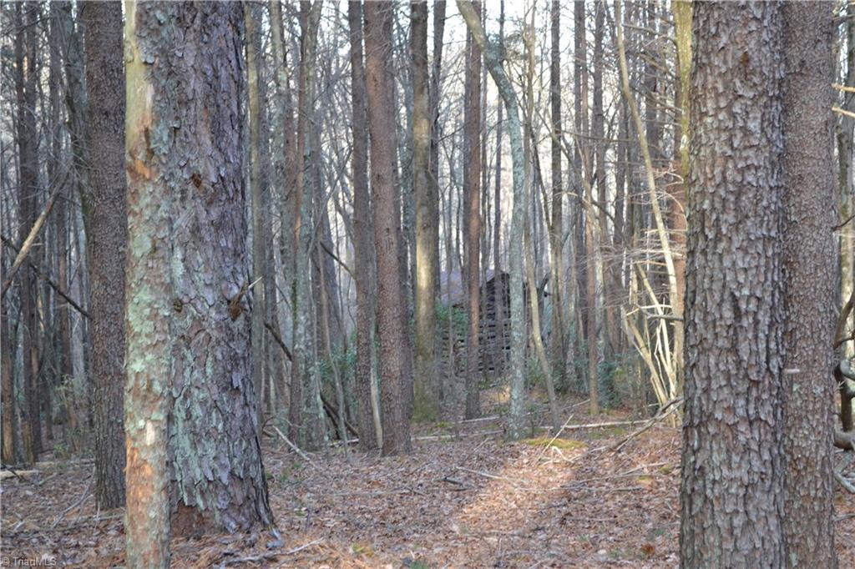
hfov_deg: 24.6
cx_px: 428
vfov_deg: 16.5
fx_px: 1959
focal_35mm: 82
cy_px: 284
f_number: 5.6
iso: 640
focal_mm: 55
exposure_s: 1/60
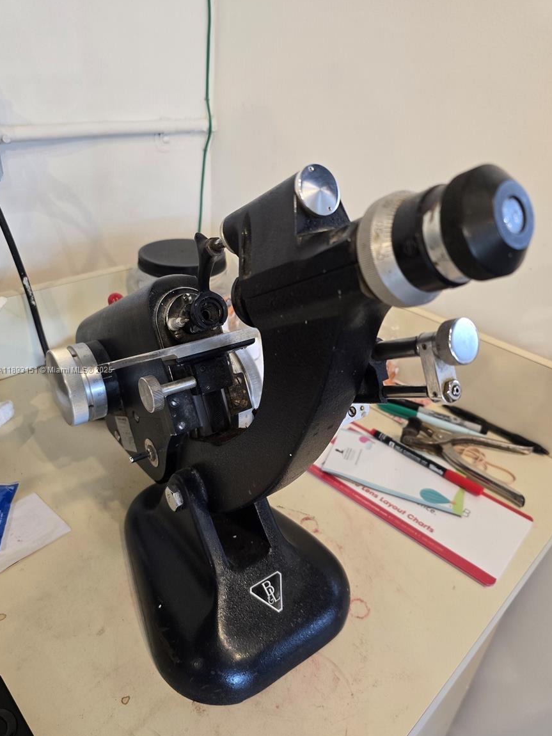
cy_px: 371
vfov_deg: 71.6
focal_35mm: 24
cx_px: 283
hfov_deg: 56.8
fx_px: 510
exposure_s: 1/120
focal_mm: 6.3
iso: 320
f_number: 1.7
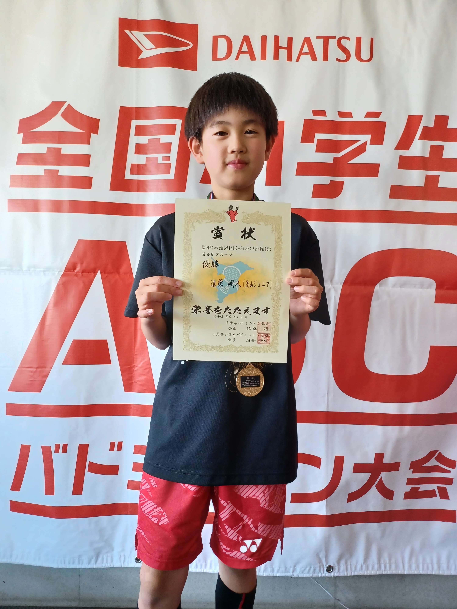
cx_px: 228
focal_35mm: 25
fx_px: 440
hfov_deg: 54.9
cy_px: 304
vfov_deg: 69.4
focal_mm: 4.6
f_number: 1.8
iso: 200
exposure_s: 1/50
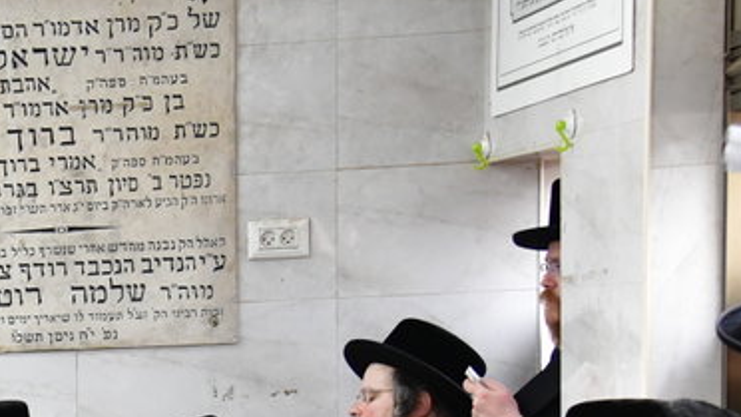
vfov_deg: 8.6
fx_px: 2711
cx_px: -619
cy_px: 590
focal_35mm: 138
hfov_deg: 13.8
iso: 2500
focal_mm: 35
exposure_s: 1/100
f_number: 5.6
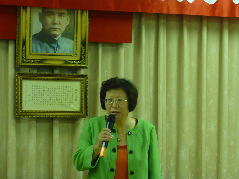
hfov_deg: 13.6
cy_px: 90
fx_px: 1001
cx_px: 120
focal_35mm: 145
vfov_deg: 10.2
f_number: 5.4
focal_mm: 25.9
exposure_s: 1/15
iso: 800
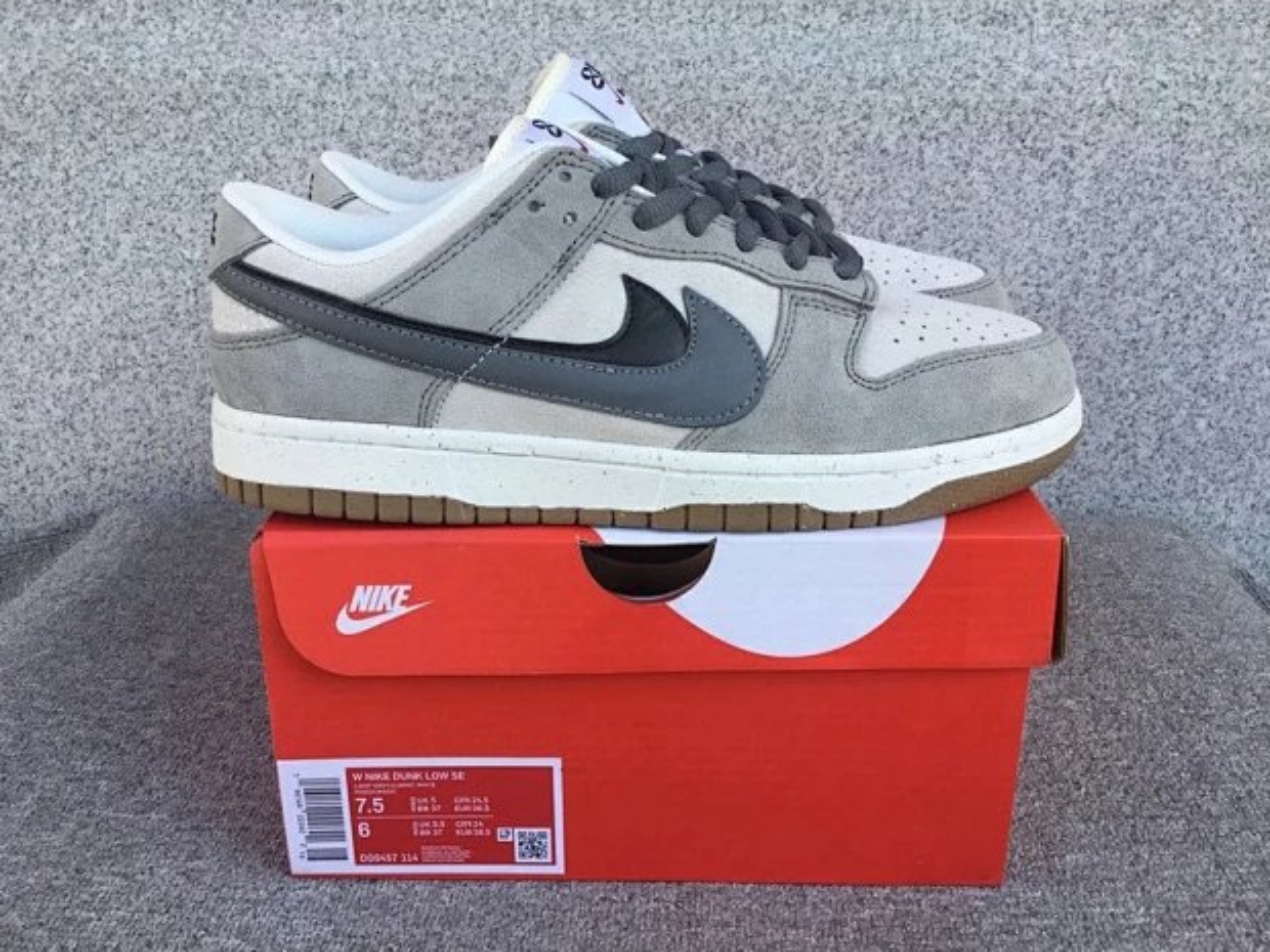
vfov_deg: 44.2
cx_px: 635
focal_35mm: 32
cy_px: 471
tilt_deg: -19.7
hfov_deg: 56.8
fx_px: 1174
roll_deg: +0.0
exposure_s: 1/237
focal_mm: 3.3
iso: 25
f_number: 2.4
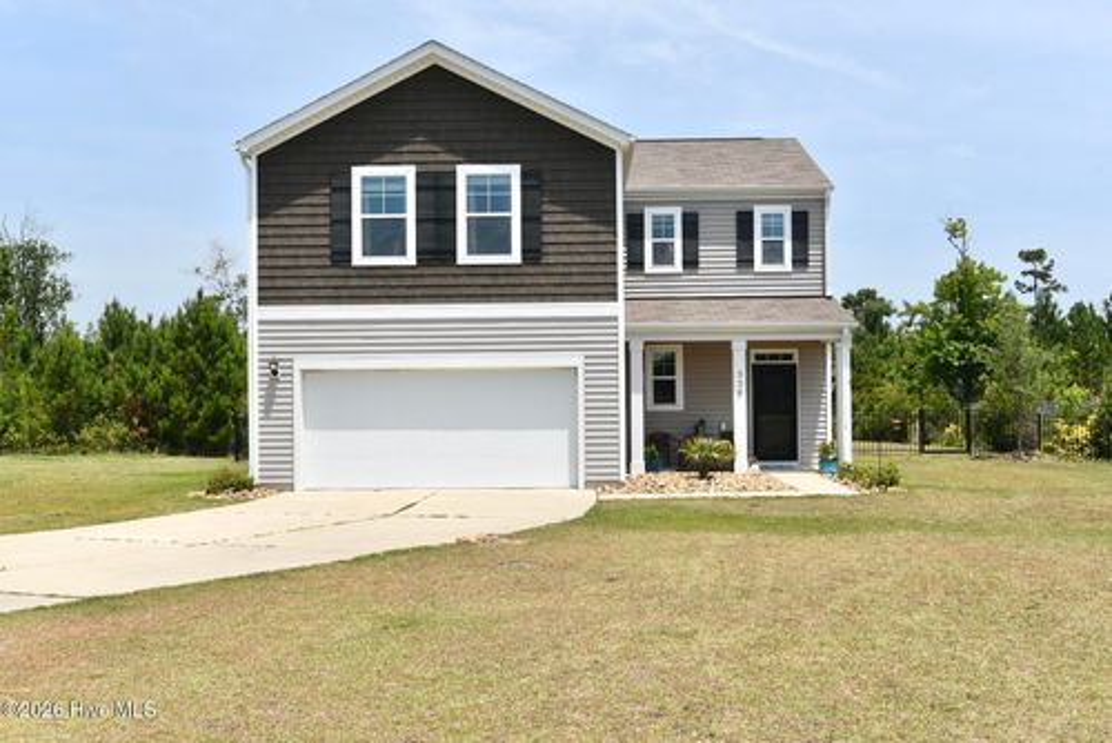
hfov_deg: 54.4
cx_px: 556
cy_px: 372
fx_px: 1082
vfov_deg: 37.9
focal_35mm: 35
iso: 100
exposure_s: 1/200
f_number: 11
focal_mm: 35
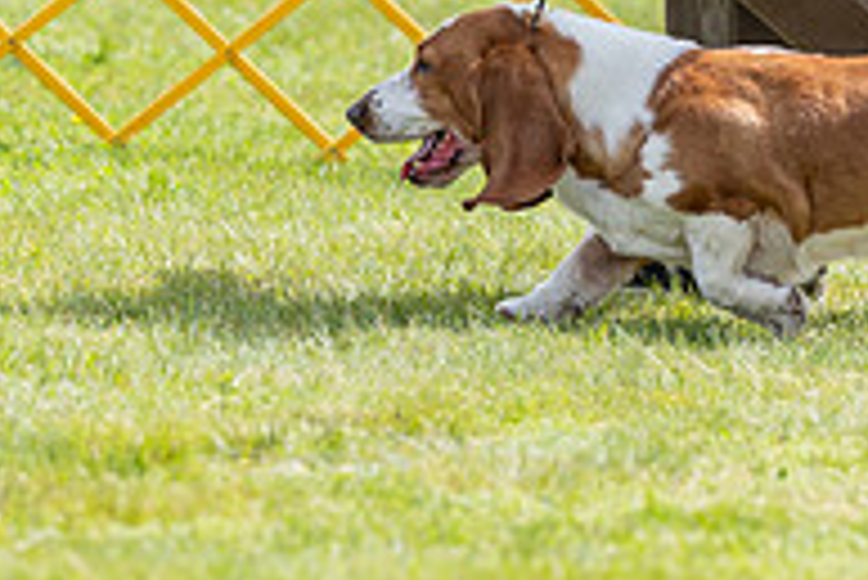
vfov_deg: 2.8
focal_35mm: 490
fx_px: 11823
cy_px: -268
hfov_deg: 4.2
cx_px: 612
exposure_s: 1/1000
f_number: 3.5
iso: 100
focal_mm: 154
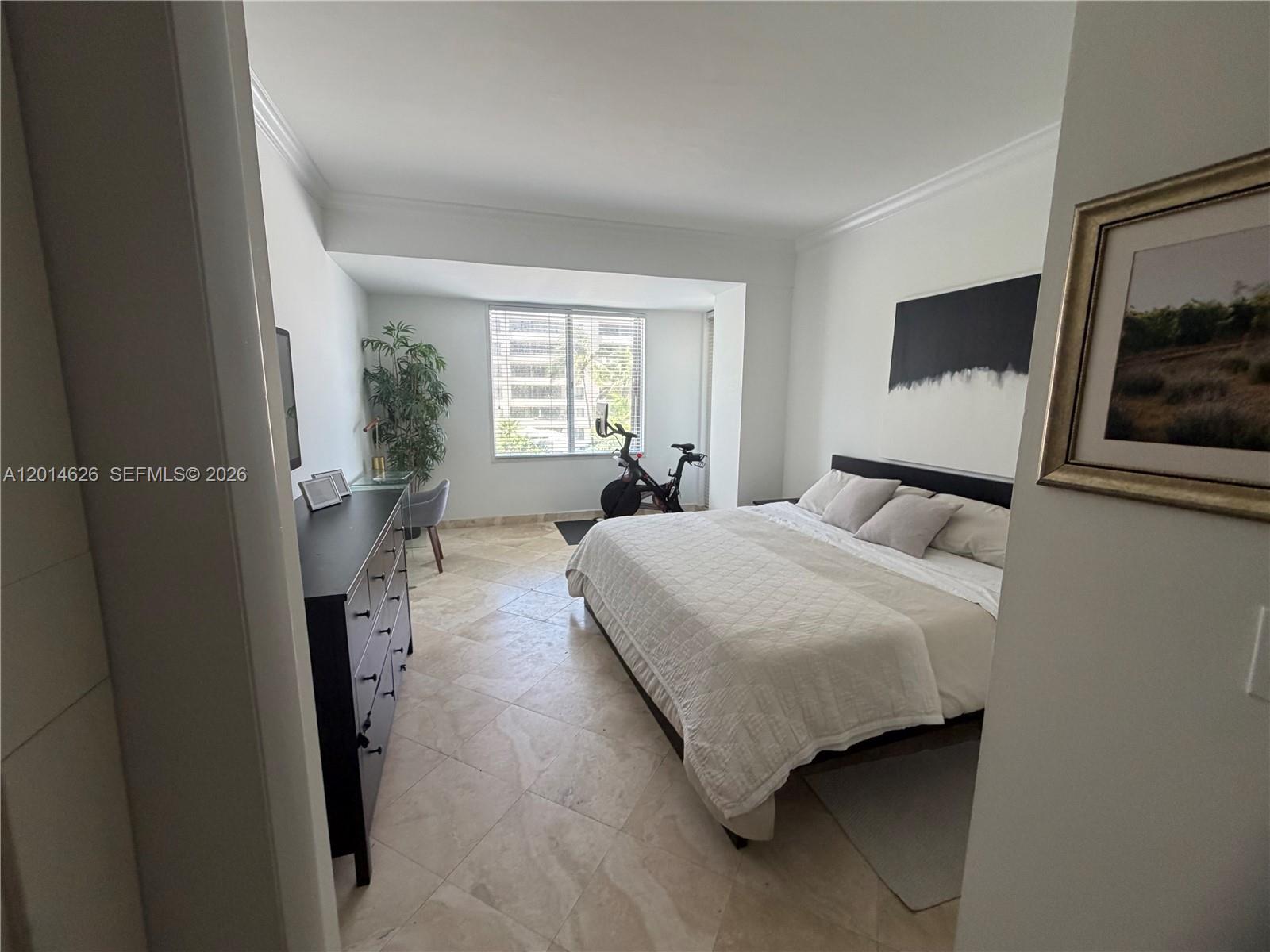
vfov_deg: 85.7
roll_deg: -0.6
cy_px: 476
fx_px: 514
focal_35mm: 14
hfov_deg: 102.1
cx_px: 635
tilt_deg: -9.8
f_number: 2.2
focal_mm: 2.22
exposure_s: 1/121
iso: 250
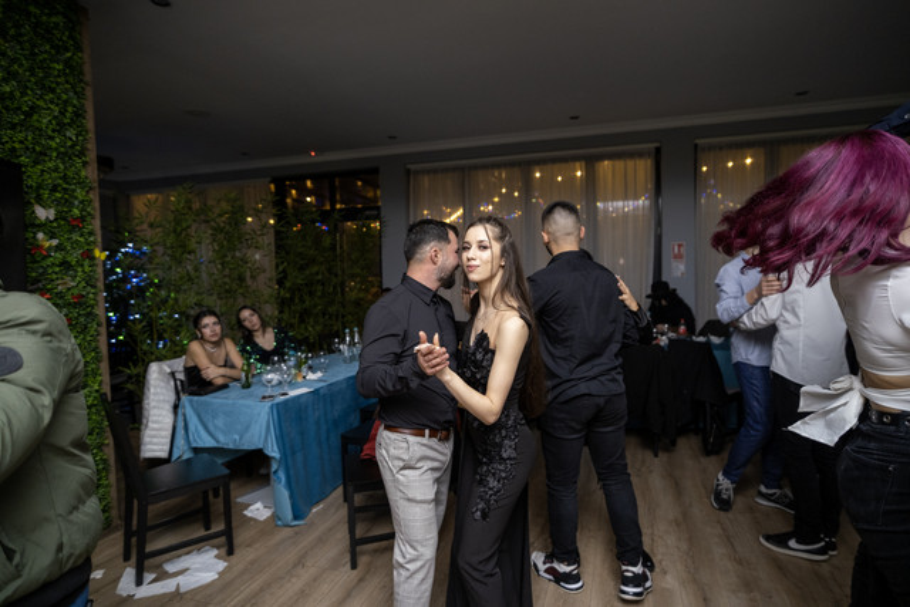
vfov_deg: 62.0
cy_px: 304
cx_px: 455
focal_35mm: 20
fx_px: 506
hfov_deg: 84.0
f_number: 1.4
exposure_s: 1/125
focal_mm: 13
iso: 800
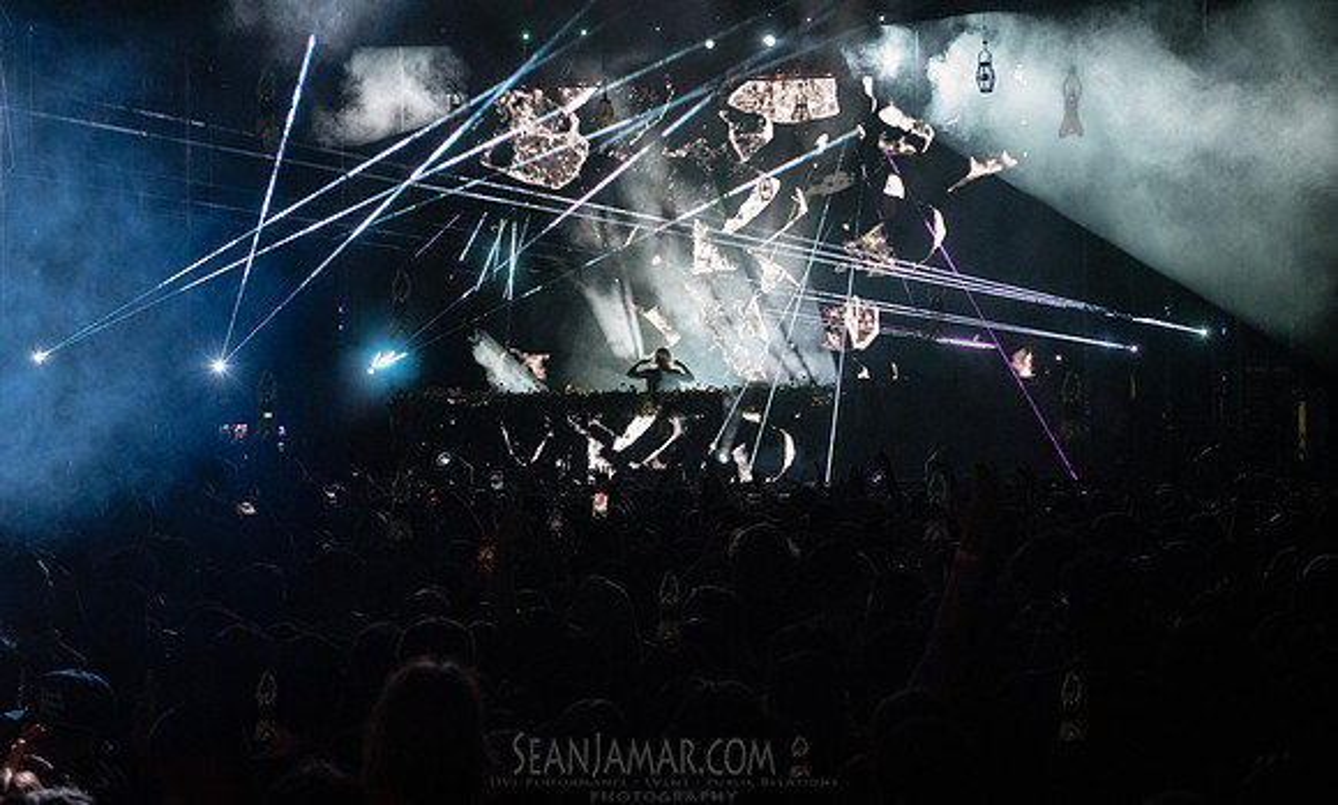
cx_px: 686
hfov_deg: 32.6
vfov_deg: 19.9
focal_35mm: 63
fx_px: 2288
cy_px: 458
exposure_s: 1/400
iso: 6400
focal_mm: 60
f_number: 4
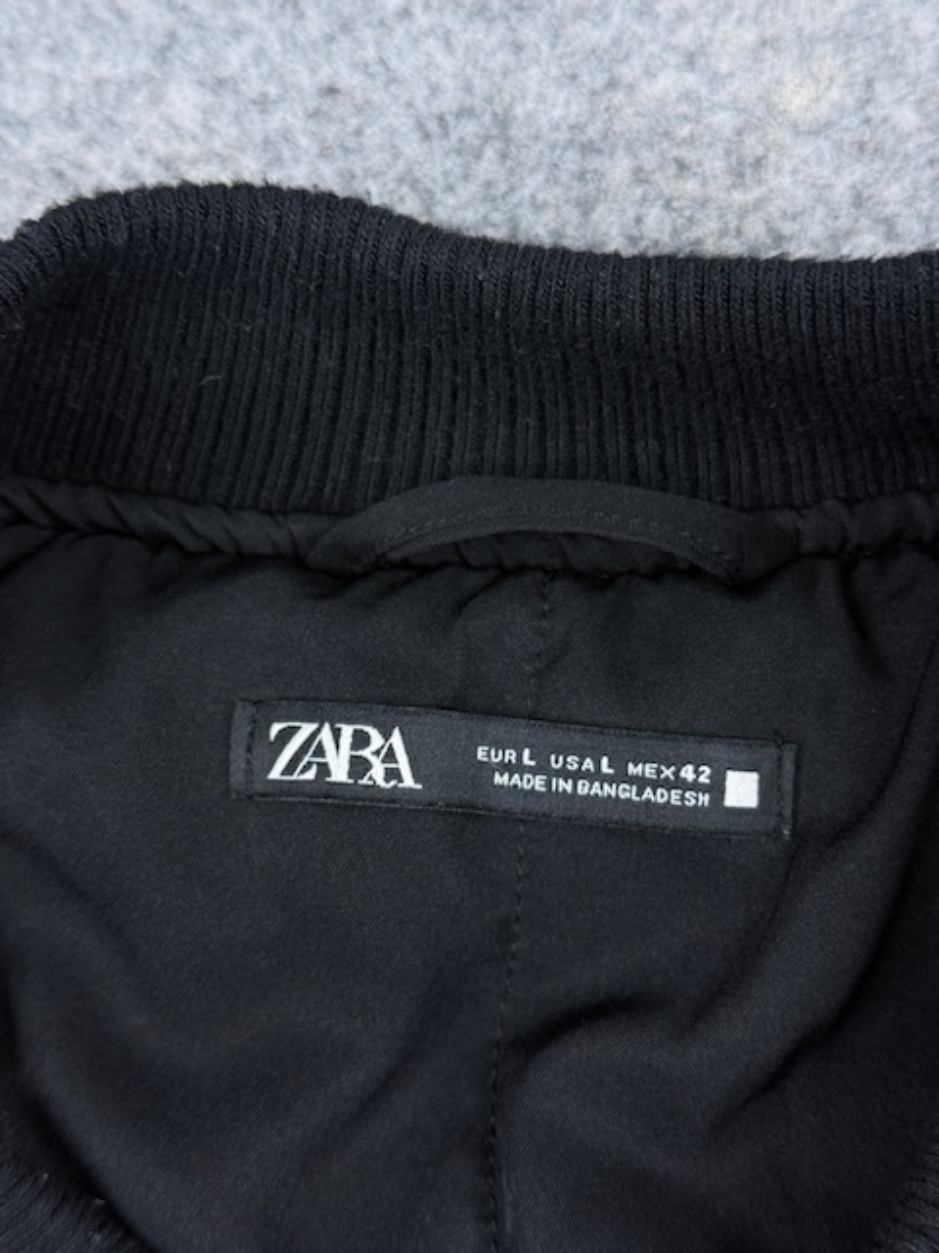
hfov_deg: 30.3
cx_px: 470
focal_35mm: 48
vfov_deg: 39.7
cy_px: 626
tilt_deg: -58.4
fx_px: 1736
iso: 50
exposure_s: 1/100
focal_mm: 6.76
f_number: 1.78
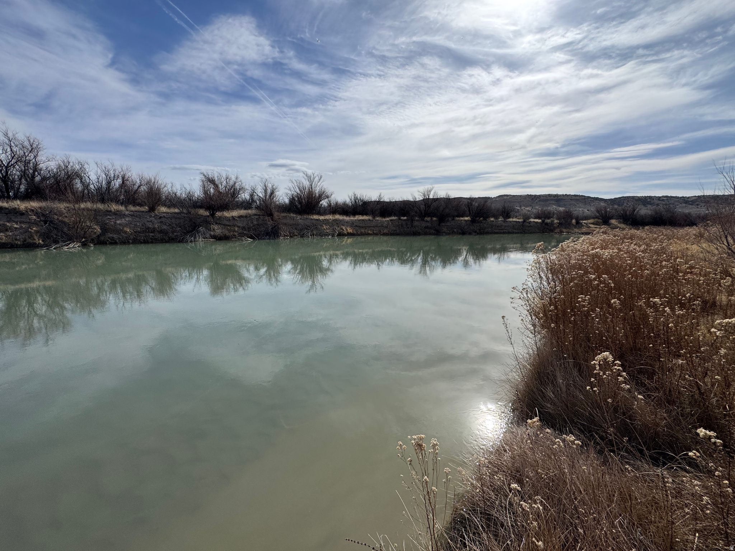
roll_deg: -0.3
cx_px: 368
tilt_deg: -10.0
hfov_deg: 102.1
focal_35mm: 14
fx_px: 297
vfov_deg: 85.7
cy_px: 276
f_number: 2.2
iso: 50
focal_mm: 2.22
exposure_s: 1/3906
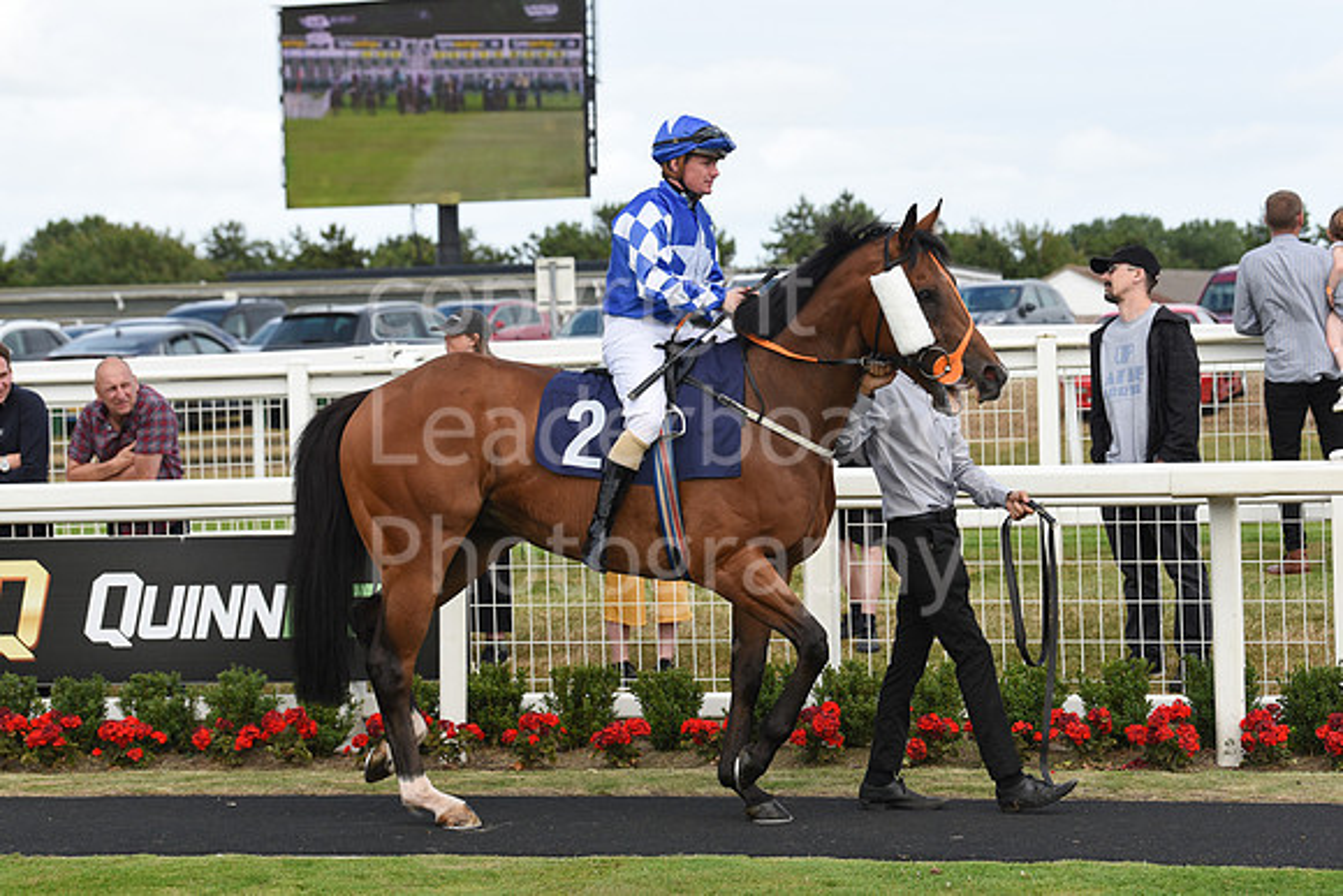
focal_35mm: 105
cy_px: 448
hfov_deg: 19.5
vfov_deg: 13.0
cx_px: 672
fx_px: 3918
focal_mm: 105
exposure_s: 1/1250
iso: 400
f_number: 5.6
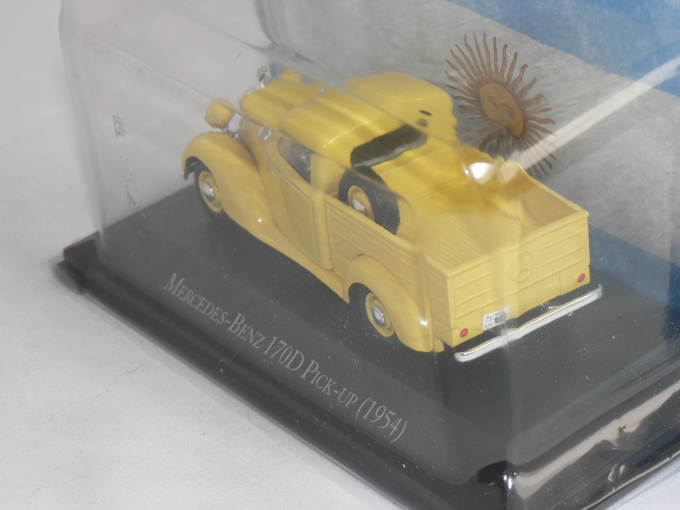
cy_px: 236
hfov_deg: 17.9
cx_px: 417
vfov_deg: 13.5
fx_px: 2161
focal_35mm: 110
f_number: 3.2
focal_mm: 14.5
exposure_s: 1/60
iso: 80
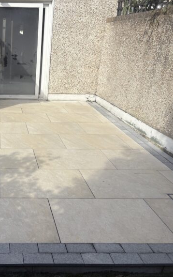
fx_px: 279
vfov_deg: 52.7
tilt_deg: -20.2
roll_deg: -1.0
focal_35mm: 37
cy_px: 139
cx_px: 6
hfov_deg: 32.2
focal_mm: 5.96
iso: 50
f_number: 1.6
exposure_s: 1/2283
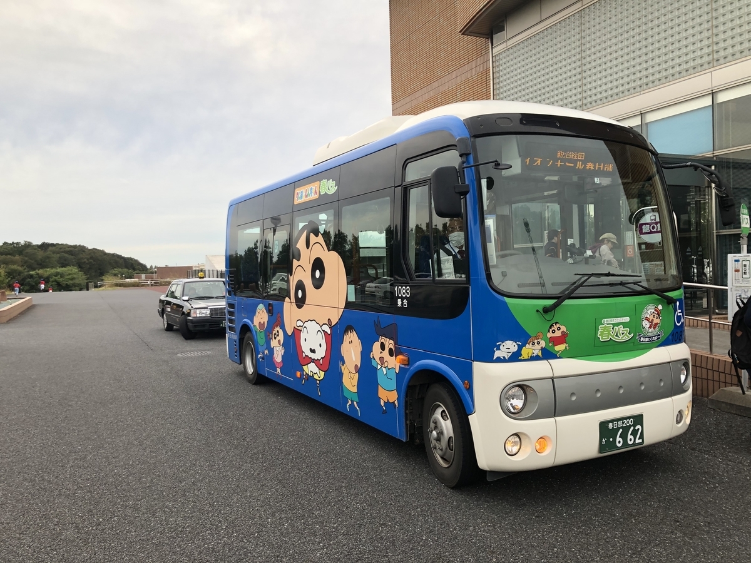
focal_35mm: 28
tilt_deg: -1.3
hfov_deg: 63.4
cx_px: 376
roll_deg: +1.9
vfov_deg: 49.7
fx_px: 607
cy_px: 282
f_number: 1.8
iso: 20
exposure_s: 1/300
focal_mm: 4
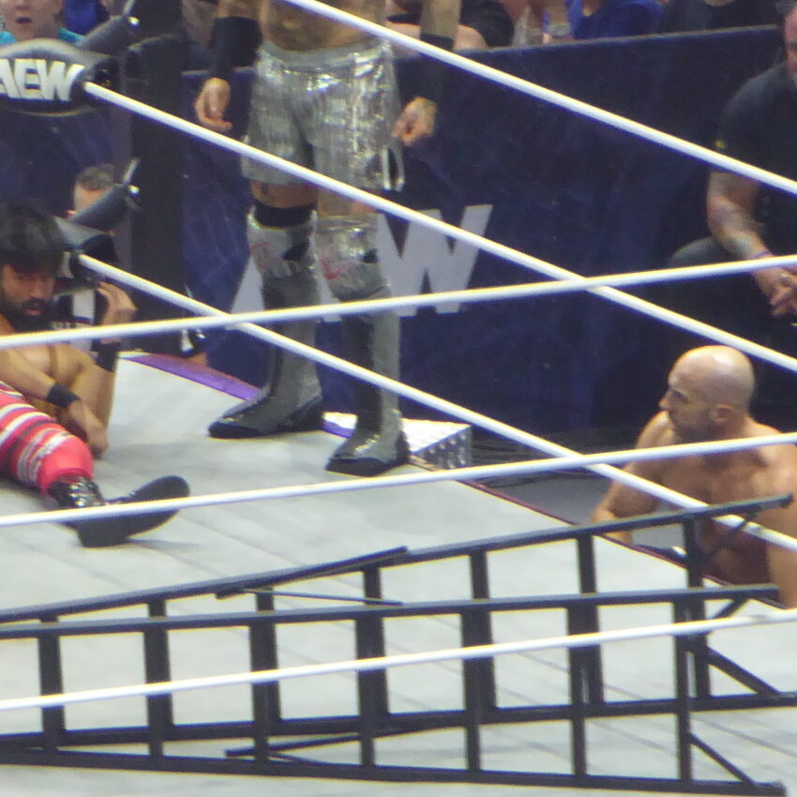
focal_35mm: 2129
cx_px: -15
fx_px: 55458
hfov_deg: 0.8
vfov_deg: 0.8
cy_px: 41
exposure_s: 1/50
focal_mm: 129
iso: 400
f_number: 6.4
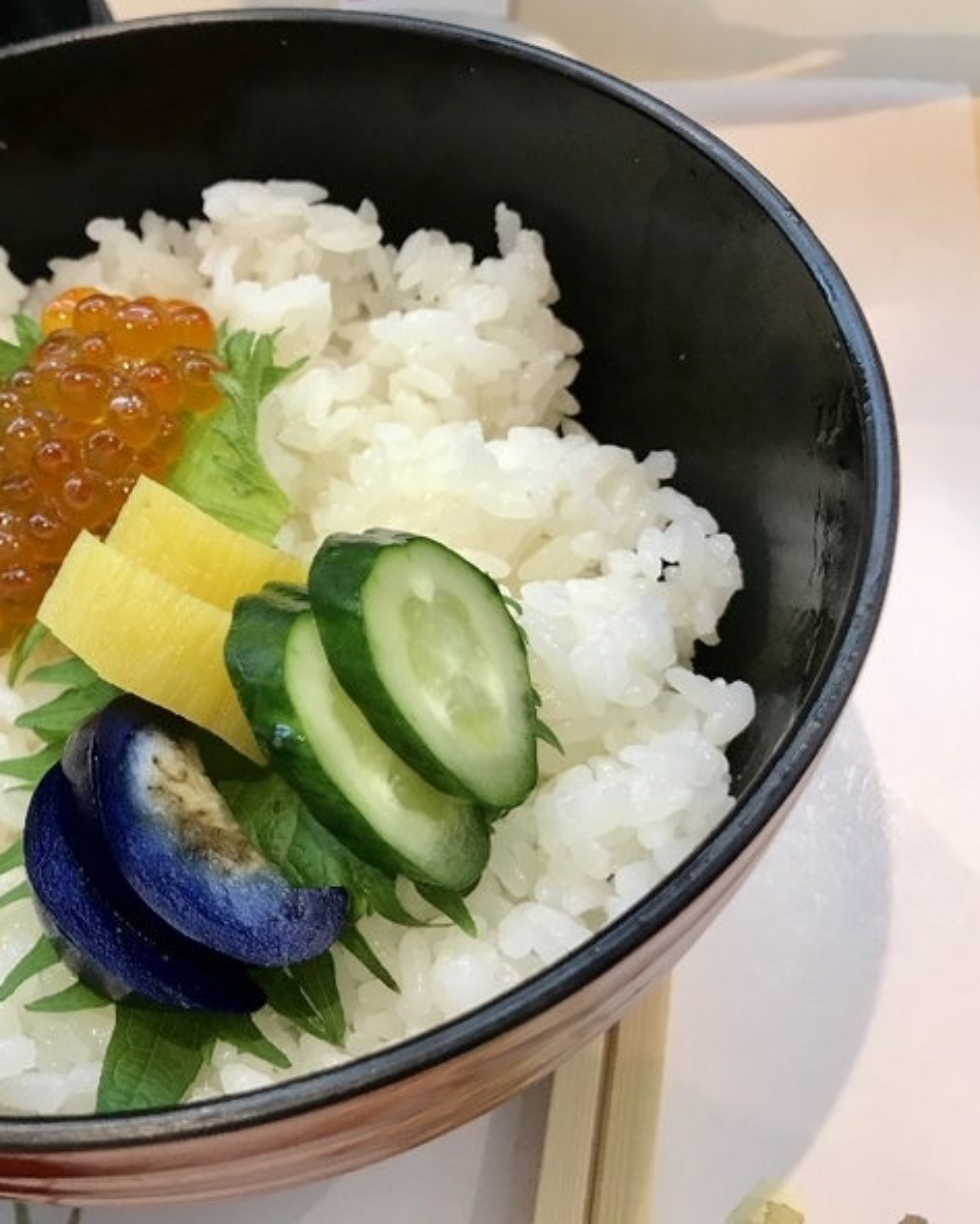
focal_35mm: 37
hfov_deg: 38.2
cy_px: 605
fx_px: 1341
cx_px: 160
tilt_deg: -51.8
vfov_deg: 49.1
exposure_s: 1/20
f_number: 1.8
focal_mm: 3.99
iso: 32
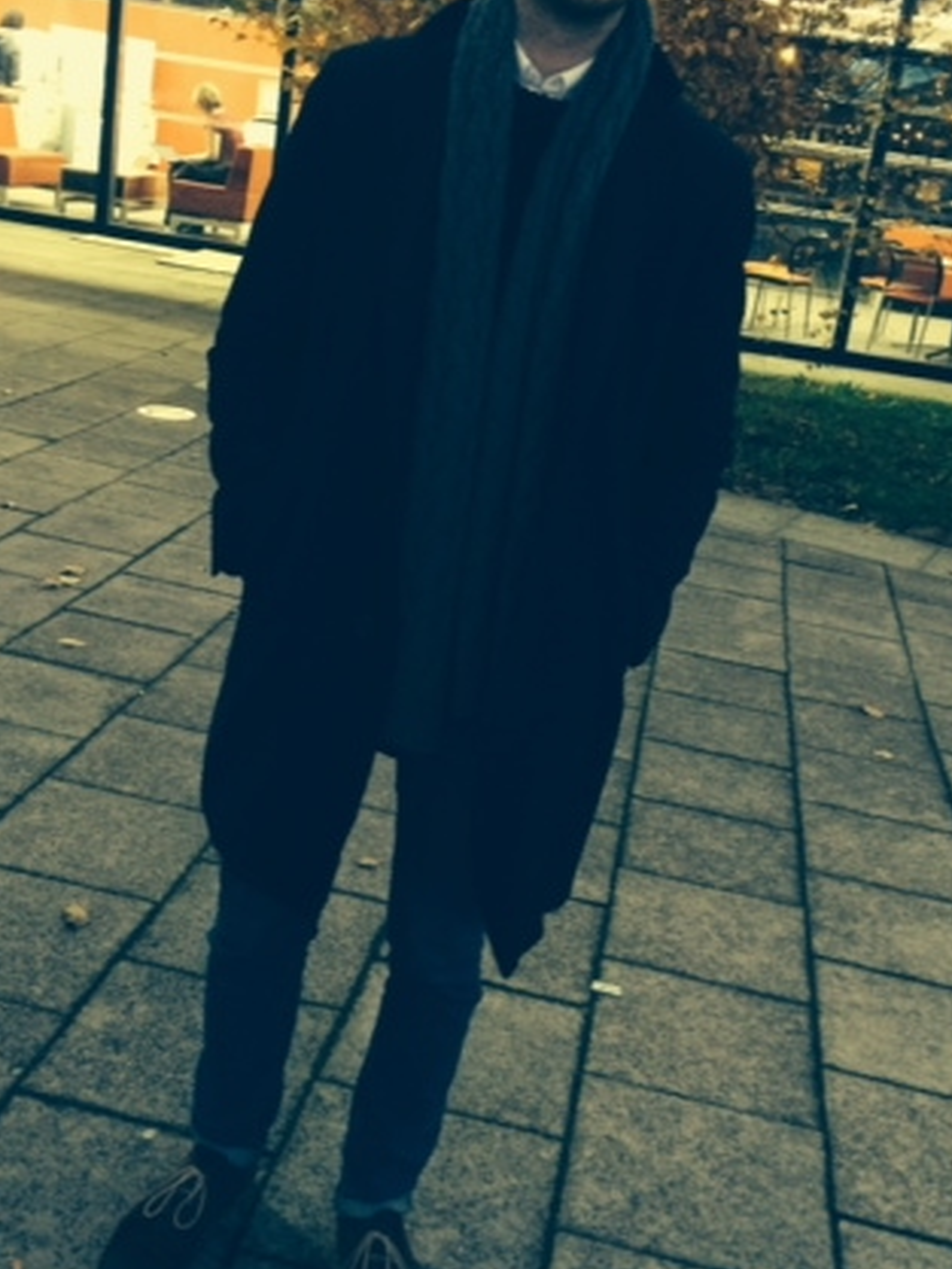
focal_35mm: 46
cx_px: 471
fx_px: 1686
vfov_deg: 41.2
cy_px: 566
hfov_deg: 31.5
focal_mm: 4.12
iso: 400
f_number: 2.2
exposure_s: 1/15
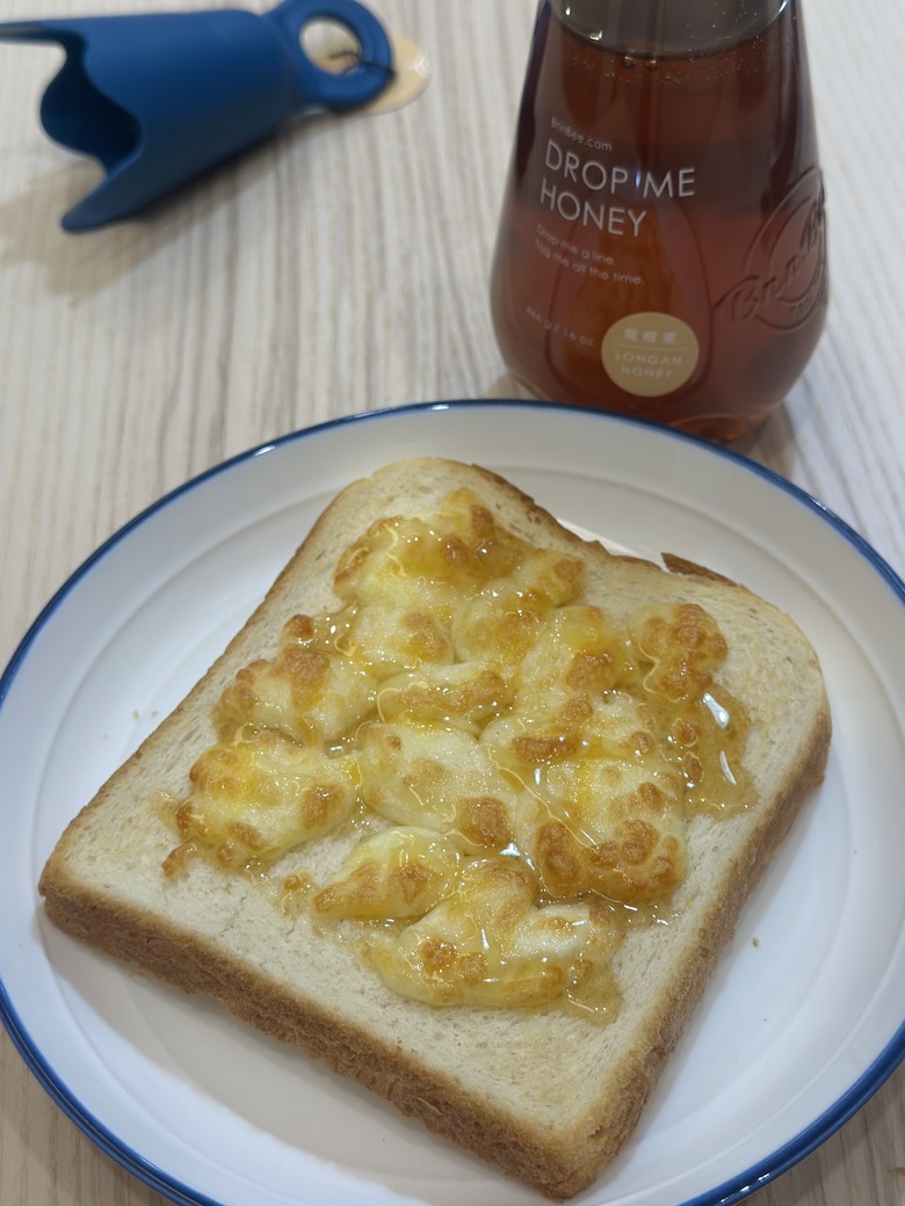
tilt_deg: -51.5
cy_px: 603
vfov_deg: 39.7
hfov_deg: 30.3
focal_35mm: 48
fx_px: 1673
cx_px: 452
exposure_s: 1/120
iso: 100
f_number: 1.78
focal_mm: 6.86
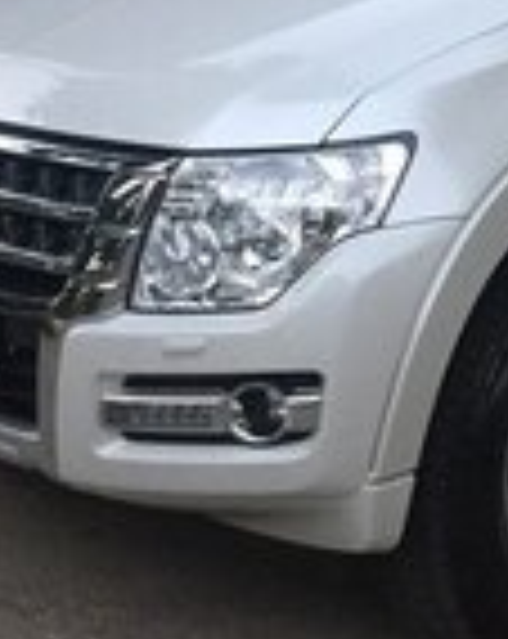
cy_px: -81
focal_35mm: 99
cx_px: 566
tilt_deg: -7.9
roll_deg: +2.1
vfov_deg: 18.6
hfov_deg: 15.1
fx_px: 1867
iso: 200
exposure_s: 1/33
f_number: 2.2
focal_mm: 4.15
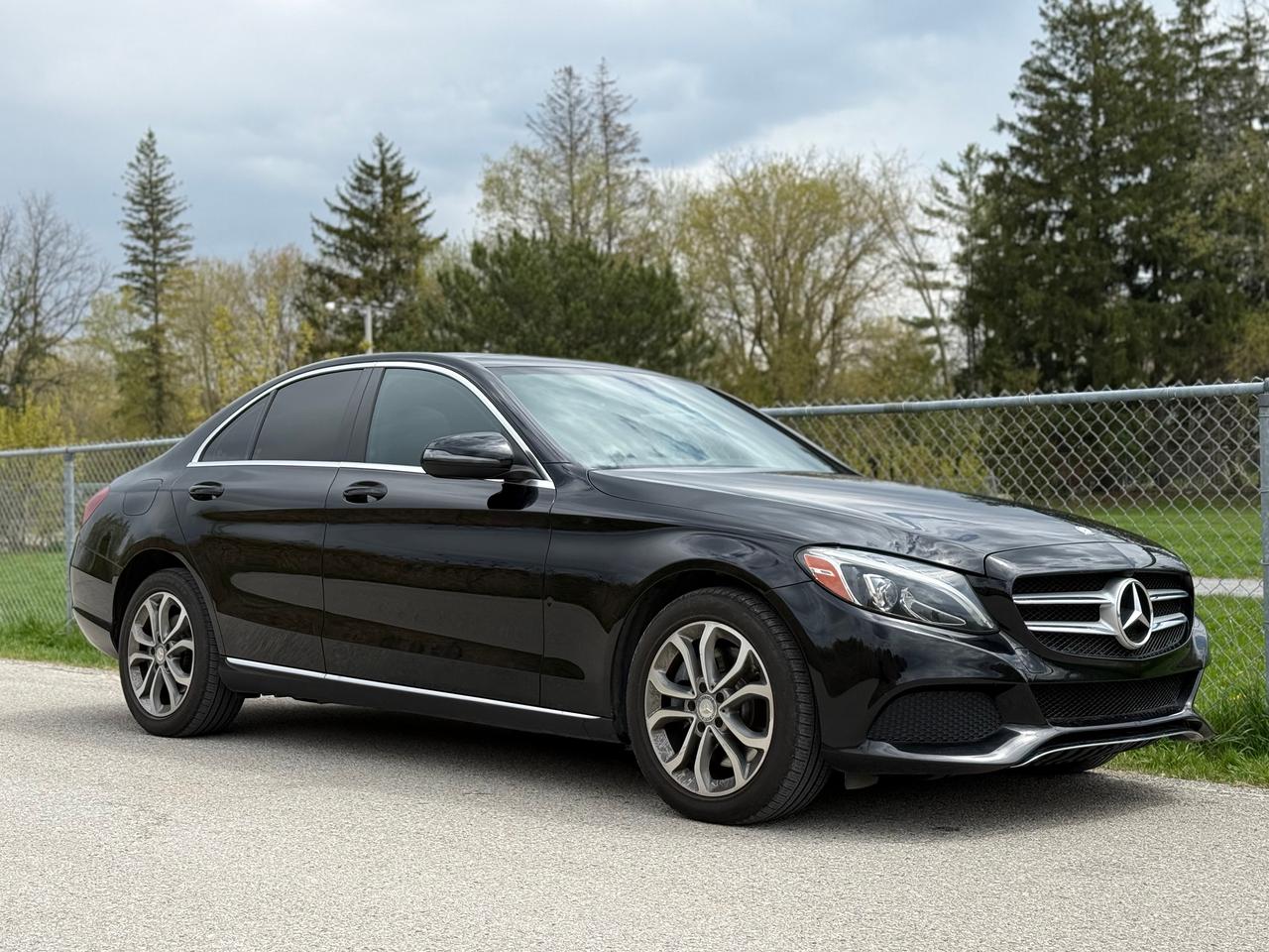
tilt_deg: +0.1
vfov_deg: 30.3
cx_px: 634
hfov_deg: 39.7
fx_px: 1760
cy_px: 476
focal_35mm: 48
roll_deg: +2.2
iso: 64
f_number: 1.78
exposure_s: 1/3378
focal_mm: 6.76
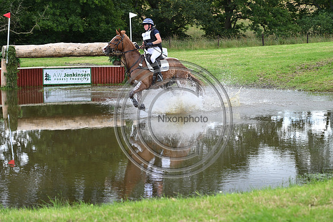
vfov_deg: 14.0
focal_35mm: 98
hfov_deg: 20.8
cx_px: 166
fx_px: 907
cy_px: 111
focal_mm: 98
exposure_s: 1/1250
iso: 800
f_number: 4.5
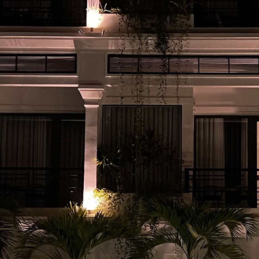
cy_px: 208
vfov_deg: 17.4
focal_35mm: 99
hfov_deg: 17.4
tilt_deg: +7.3
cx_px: 201
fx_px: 838
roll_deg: +0.0
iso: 640
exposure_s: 1/33
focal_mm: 5.7
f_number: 1.5
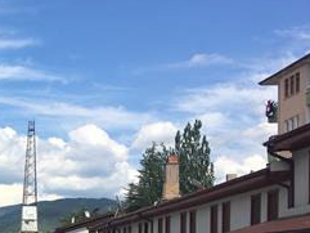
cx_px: -99
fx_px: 690
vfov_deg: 18.5
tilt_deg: +2.2
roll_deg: -2.6
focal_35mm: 77
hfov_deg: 22.5
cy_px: 254
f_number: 2.2
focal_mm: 4.15
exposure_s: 1/1479
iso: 25
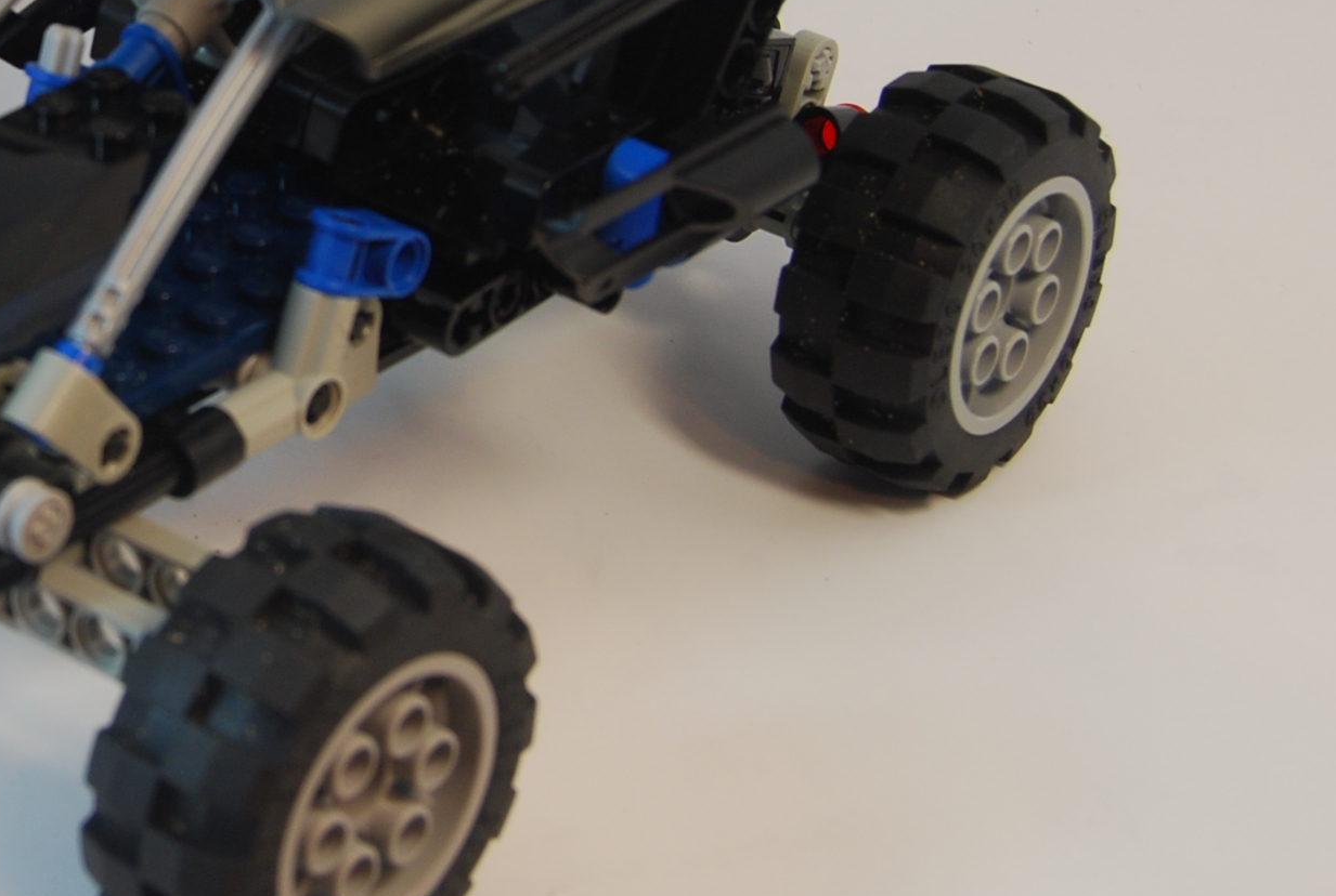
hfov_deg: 18.0
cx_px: -122
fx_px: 4060
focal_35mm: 109
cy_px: 21
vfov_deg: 12.5
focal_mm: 31
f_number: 7.1
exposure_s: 1/60
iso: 200
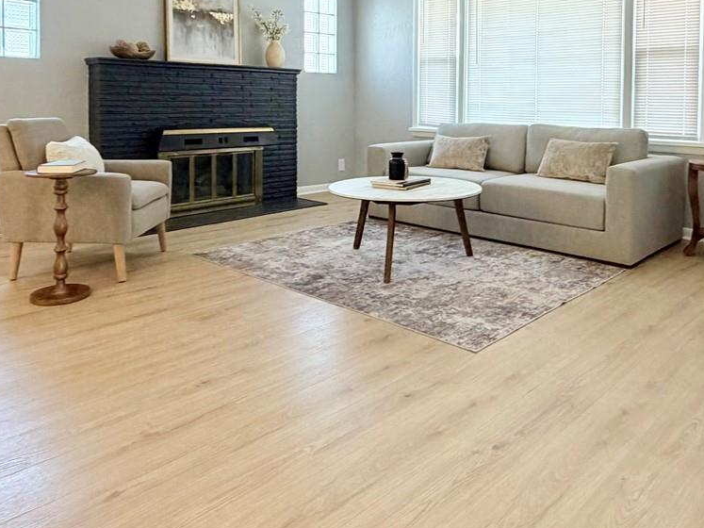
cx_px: 413
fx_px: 610
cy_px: 119
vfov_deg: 44.9
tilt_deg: +0.2
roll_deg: -1.8
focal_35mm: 30
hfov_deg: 59.6
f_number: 2.2
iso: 200
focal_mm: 2.22
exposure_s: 1/120
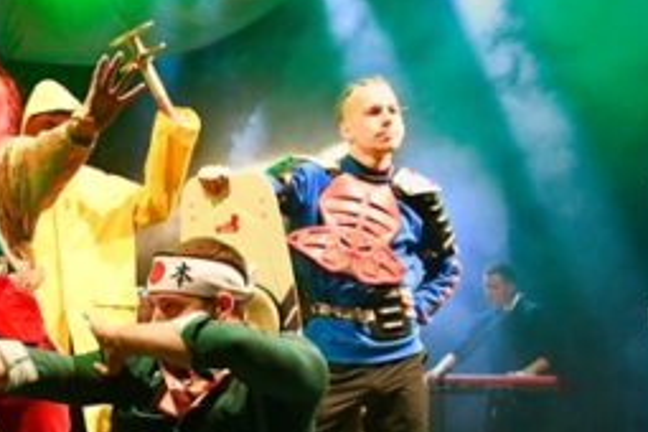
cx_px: -152
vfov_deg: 20.7
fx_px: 1170
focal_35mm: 65
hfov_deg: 27.0
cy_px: 346
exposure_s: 1/250
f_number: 4
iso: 5000
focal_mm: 24
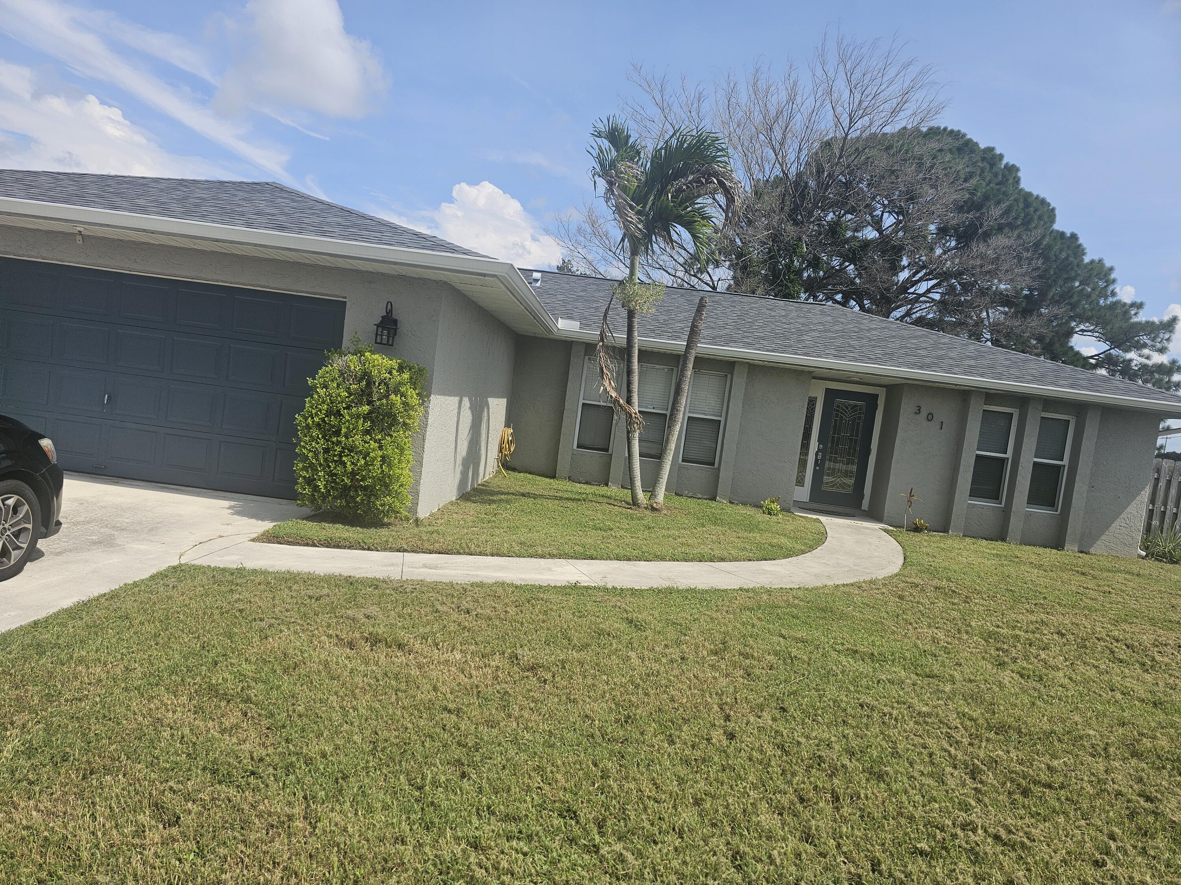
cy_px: 442
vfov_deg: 58.9
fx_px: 785
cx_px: 590
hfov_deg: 73.9
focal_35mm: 23
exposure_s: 1/1205
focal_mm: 6.3
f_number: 1.7
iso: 10
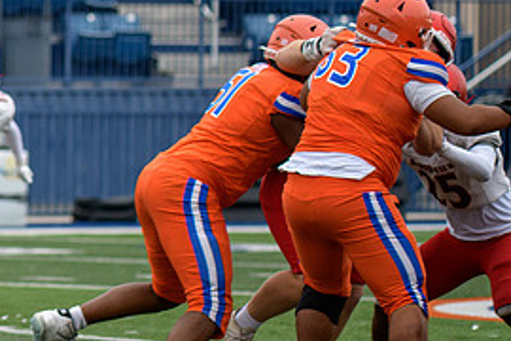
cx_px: -414
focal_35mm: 435
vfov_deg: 3.2
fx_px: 6174
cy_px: 209
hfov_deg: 4.7
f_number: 2.8
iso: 250
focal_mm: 120
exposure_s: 1/1250
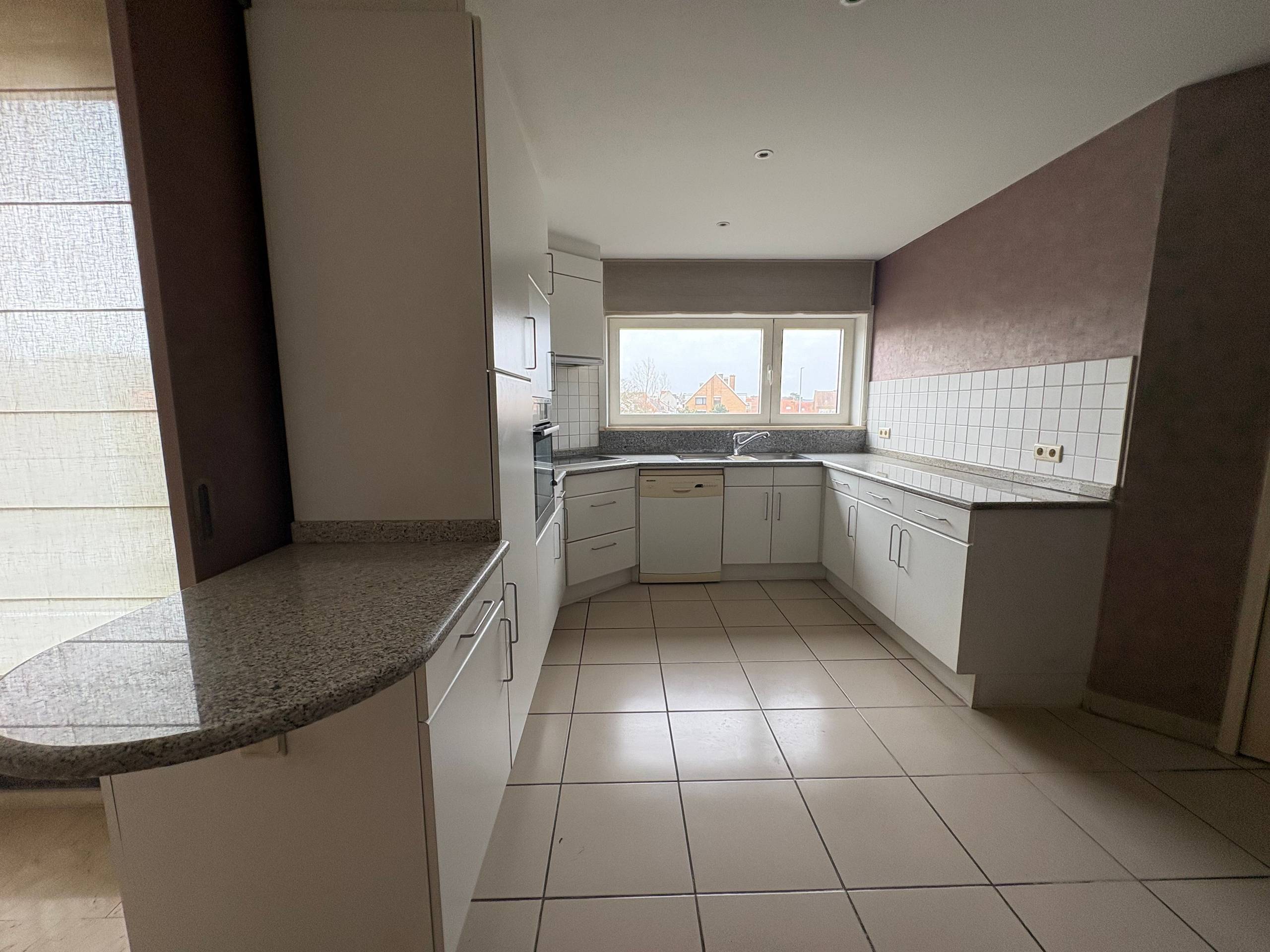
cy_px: 476
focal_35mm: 14
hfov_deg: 102.1
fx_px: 514
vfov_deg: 85.7
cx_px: 635
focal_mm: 2.22
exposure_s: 1/99
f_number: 2.2
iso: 100
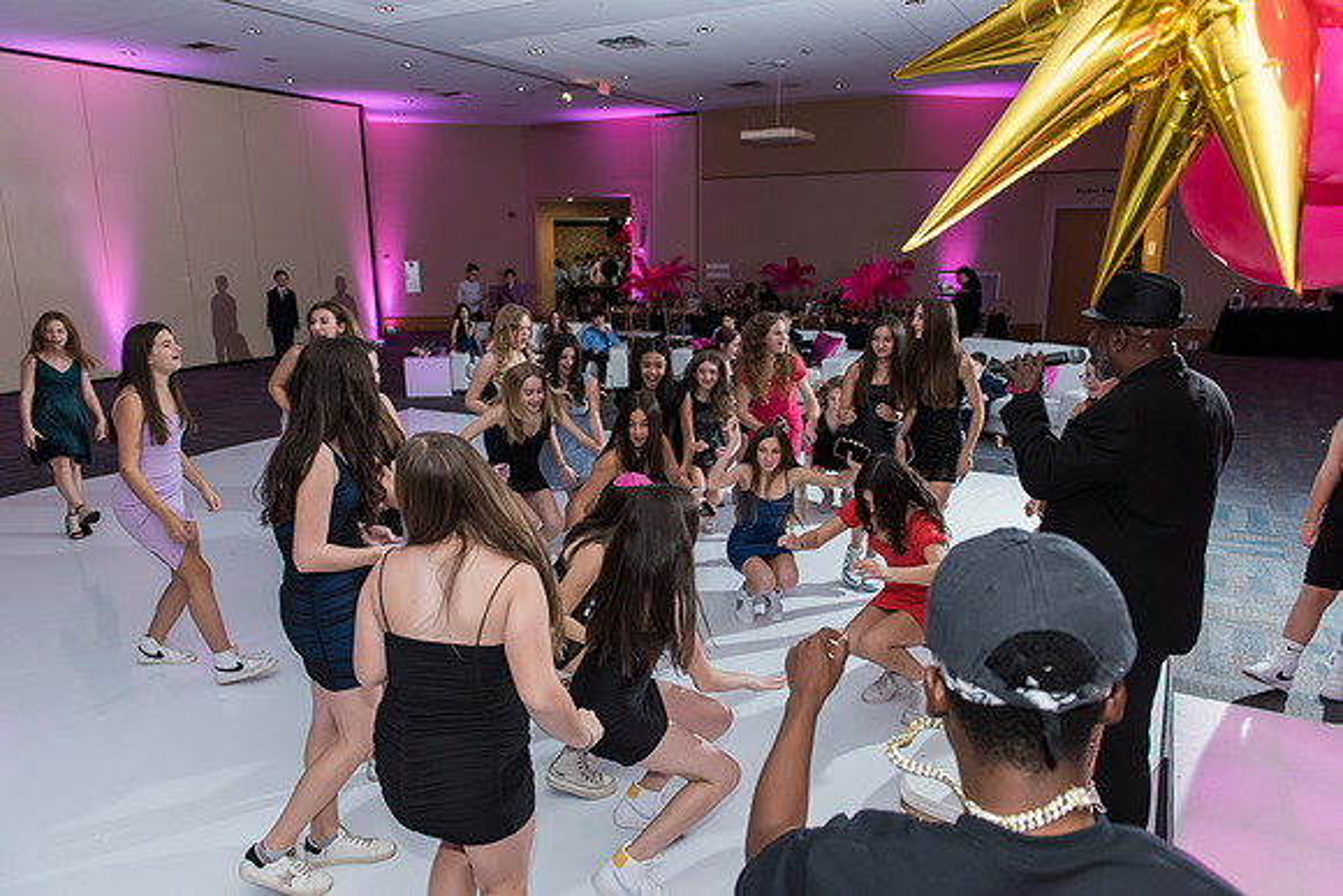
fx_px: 896
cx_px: 672
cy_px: 448
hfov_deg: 73.7
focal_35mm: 24
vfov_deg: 53.2
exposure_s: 1/100
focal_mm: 24
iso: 1250
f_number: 4
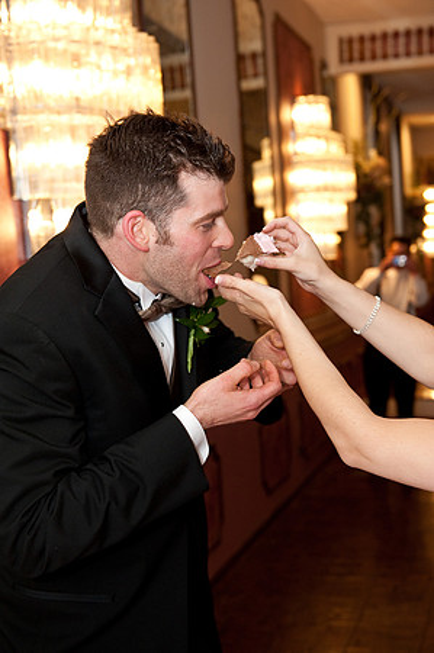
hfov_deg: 24.6
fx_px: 997
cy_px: 326
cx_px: 217
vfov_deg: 36.3
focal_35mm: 55
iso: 1250
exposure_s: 1/60
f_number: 4.5
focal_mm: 55
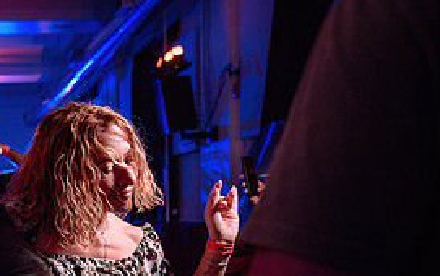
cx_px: 9
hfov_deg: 27.8
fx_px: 840
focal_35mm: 70
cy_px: 289
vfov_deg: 18.1
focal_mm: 26
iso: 800
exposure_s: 1/60
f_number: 3.2
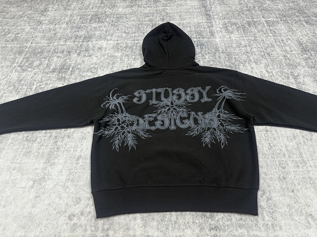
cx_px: 158
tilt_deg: -52.3
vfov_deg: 56.8
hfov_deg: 71.6
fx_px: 220
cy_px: 118
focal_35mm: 24
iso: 200
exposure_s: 1/78
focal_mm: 6.76
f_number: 1.78
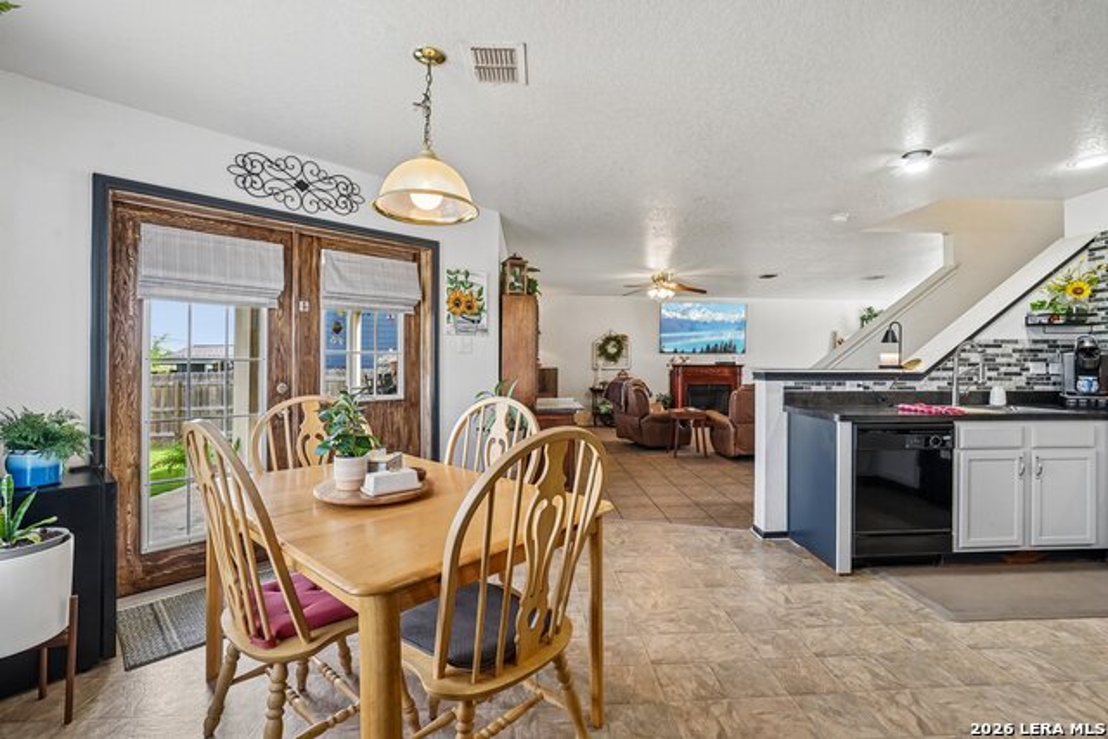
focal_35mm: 16
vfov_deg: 73.8
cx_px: 554
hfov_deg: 96.7
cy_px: 370
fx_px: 493
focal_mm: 16
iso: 400
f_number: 8
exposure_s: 1/20
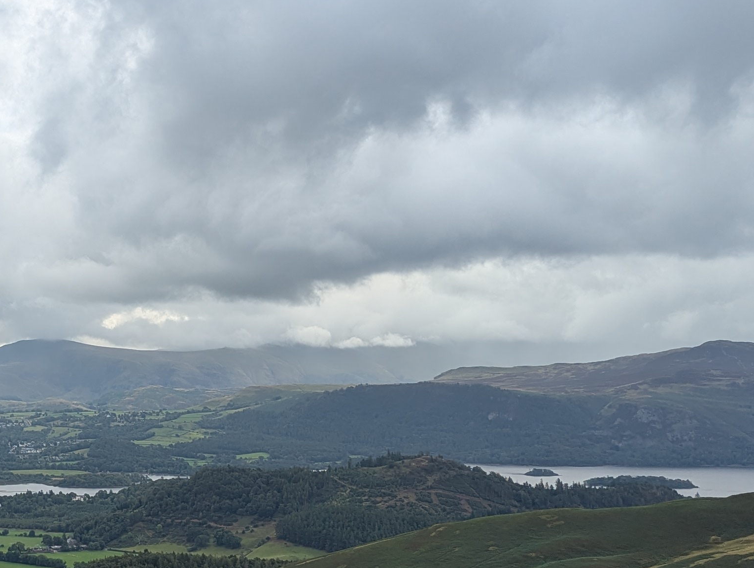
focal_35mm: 64
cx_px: 80
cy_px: 446
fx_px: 1396
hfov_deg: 29.1
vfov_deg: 22.7
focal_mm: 6.81
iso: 46
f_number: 1.85
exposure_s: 1/1029
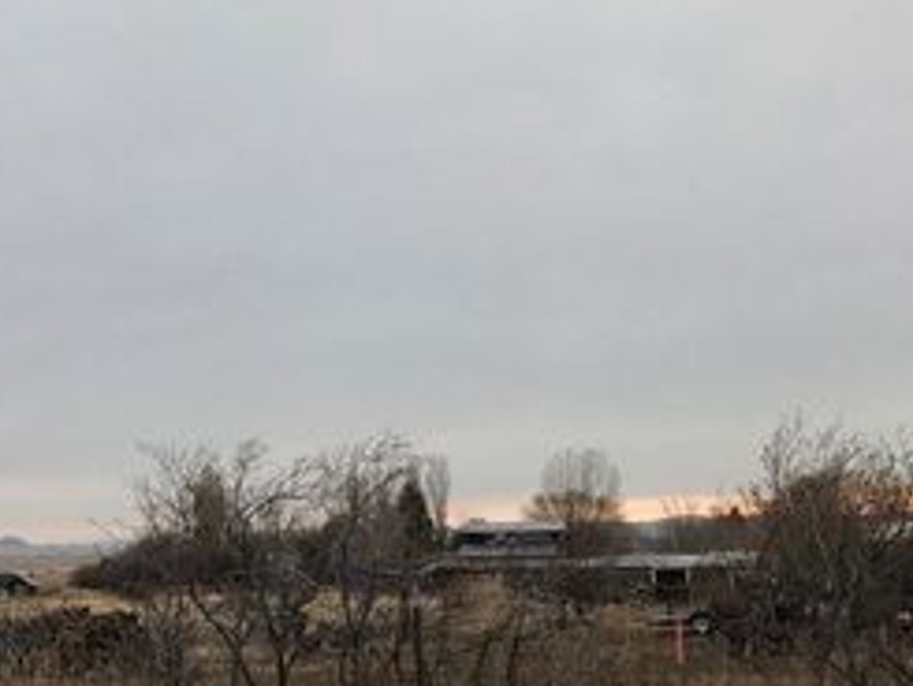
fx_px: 1926
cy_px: 190
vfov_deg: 20.1
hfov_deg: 25.7
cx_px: 63
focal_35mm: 73
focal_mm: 3.99
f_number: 1.8
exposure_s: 1/120
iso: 25
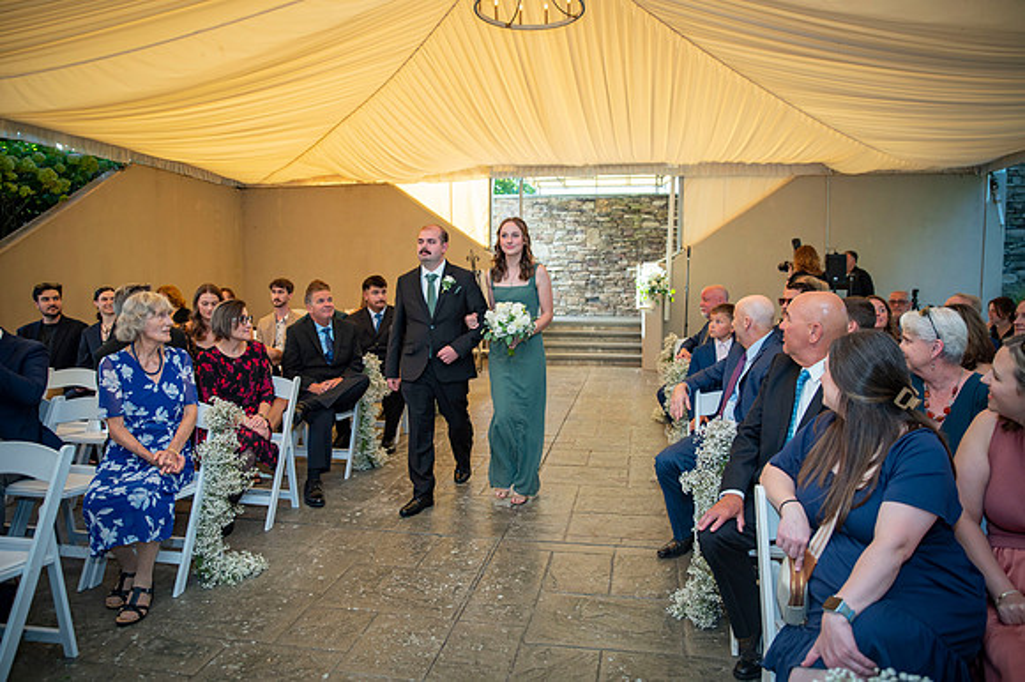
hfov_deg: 73.5
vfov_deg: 52.8
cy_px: 341
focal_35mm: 24
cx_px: 512
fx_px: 687
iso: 800
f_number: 2.8
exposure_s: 1/1250
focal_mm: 24
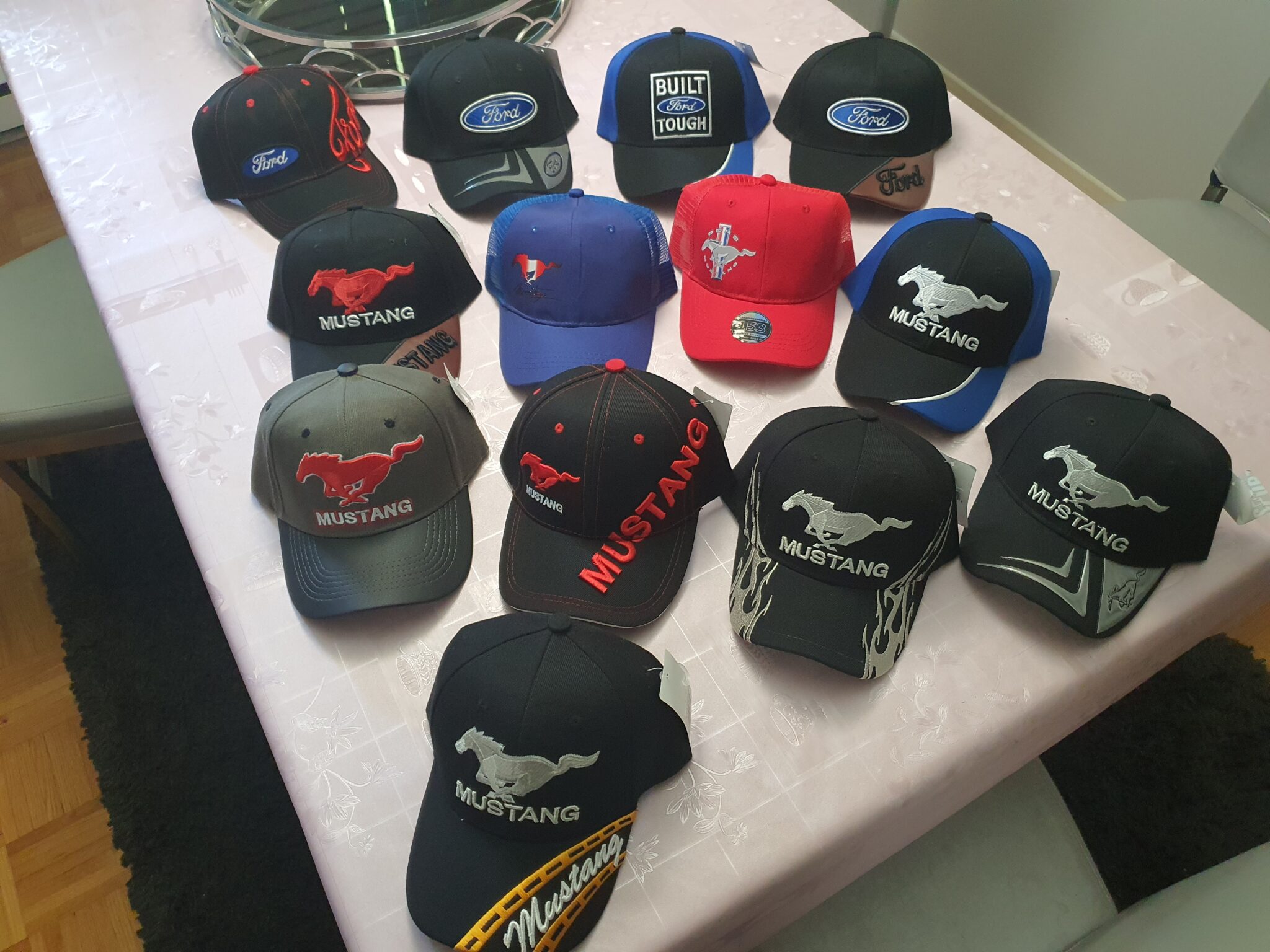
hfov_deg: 67.3
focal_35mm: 26
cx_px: 635
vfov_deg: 53.1
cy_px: 476
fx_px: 954
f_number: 1.5
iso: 500
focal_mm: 4.3
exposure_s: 1/40
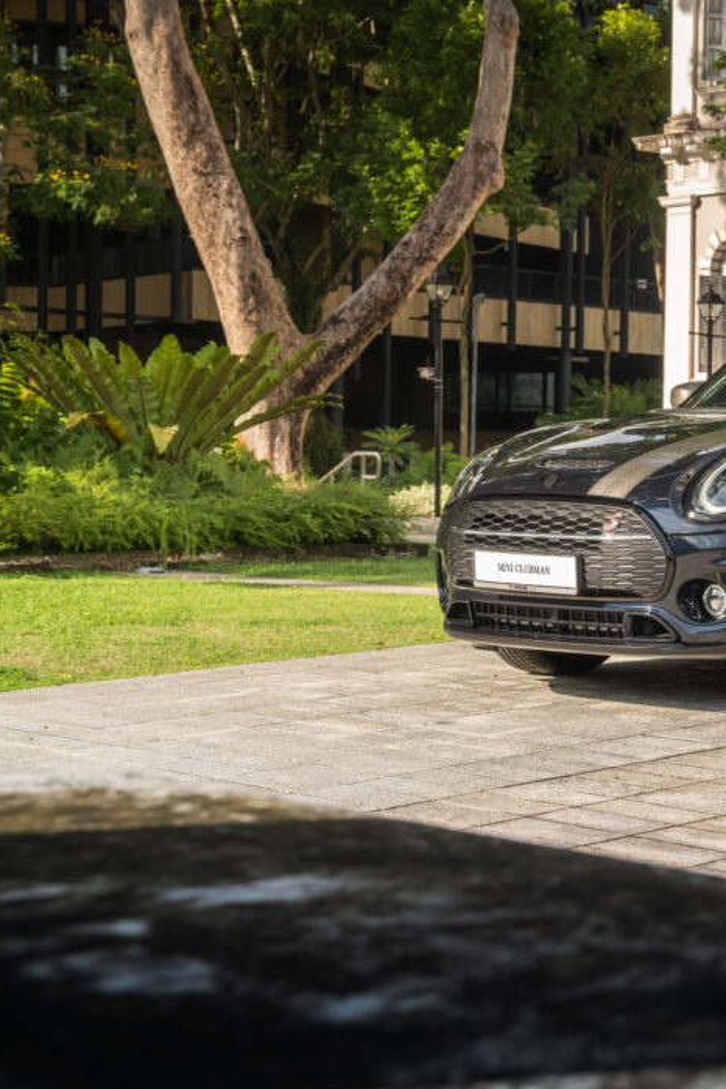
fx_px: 2390
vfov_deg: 25.7
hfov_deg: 16.5
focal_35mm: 79
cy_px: 497
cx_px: 876
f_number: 6.3
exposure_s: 1/125
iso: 200
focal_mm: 46
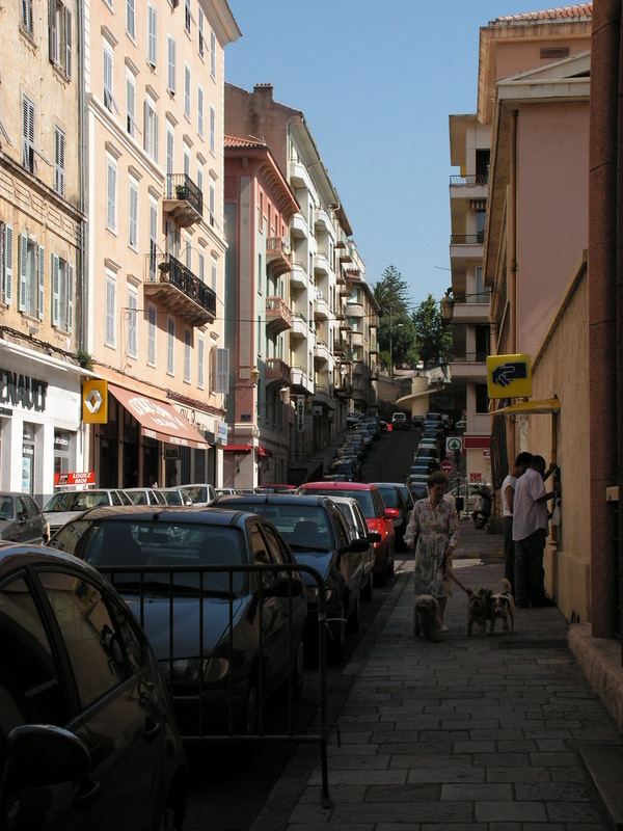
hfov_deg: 23.3
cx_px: 312
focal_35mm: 63
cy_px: 416
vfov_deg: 30.7
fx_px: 1512
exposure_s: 1/400
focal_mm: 10.6
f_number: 4.8
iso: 50
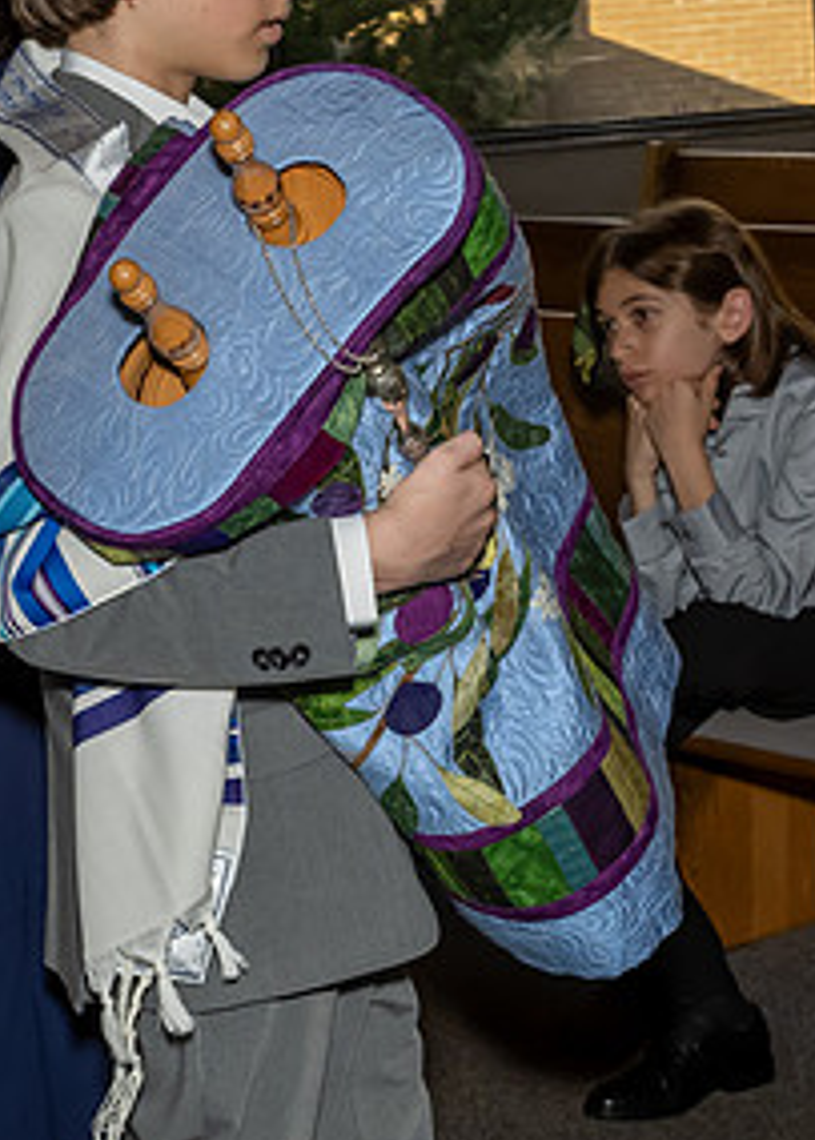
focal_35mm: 112
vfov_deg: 17.8
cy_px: 468
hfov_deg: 12.8
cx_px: 244
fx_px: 3628
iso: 800
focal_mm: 26
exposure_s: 1/250
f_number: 7.1
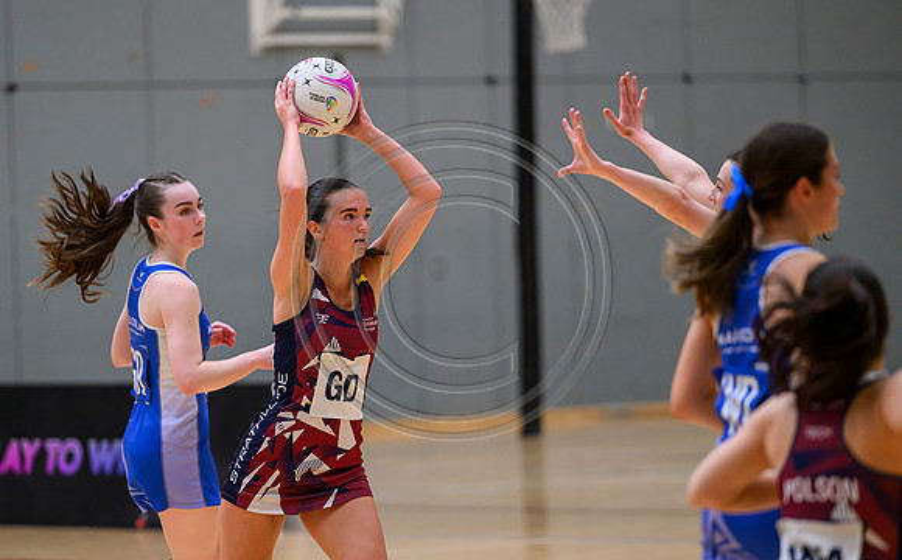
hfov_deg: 8.3
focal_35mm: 254
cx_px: 350
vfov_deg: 5.1
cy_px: 344
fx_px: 6229
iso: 3200
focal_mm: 200
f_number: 3.2
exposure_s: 1/1600
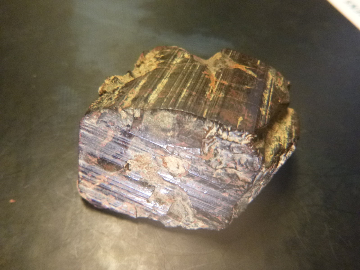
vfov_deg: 54.9
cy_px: 135
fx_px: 260
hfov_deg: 69.4
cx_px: 180
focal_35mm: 25
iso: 400
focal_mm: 4.5
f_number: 3.9
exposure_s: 1/10
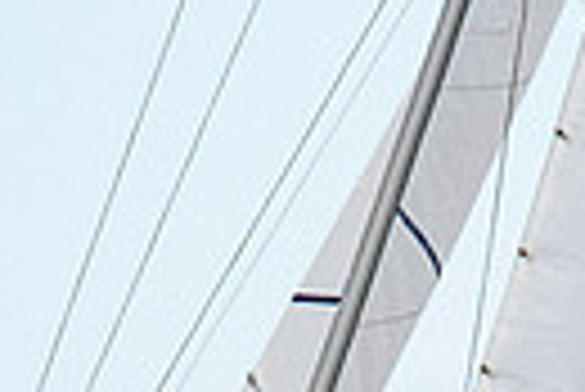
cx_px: 246
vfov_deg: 0.5
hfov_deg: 0.8
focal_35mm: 2604
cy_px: 833
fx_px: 42362
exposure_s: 1/2500
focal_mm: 300
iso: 320
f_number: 5.6
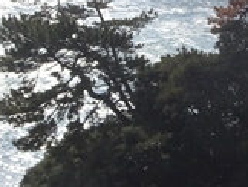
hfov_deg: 11.7
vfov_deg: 9.1
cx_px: 329
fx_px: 1177
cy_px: 39
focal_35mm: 164
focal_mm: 6.56
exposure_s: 1/800
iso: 80
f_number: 4
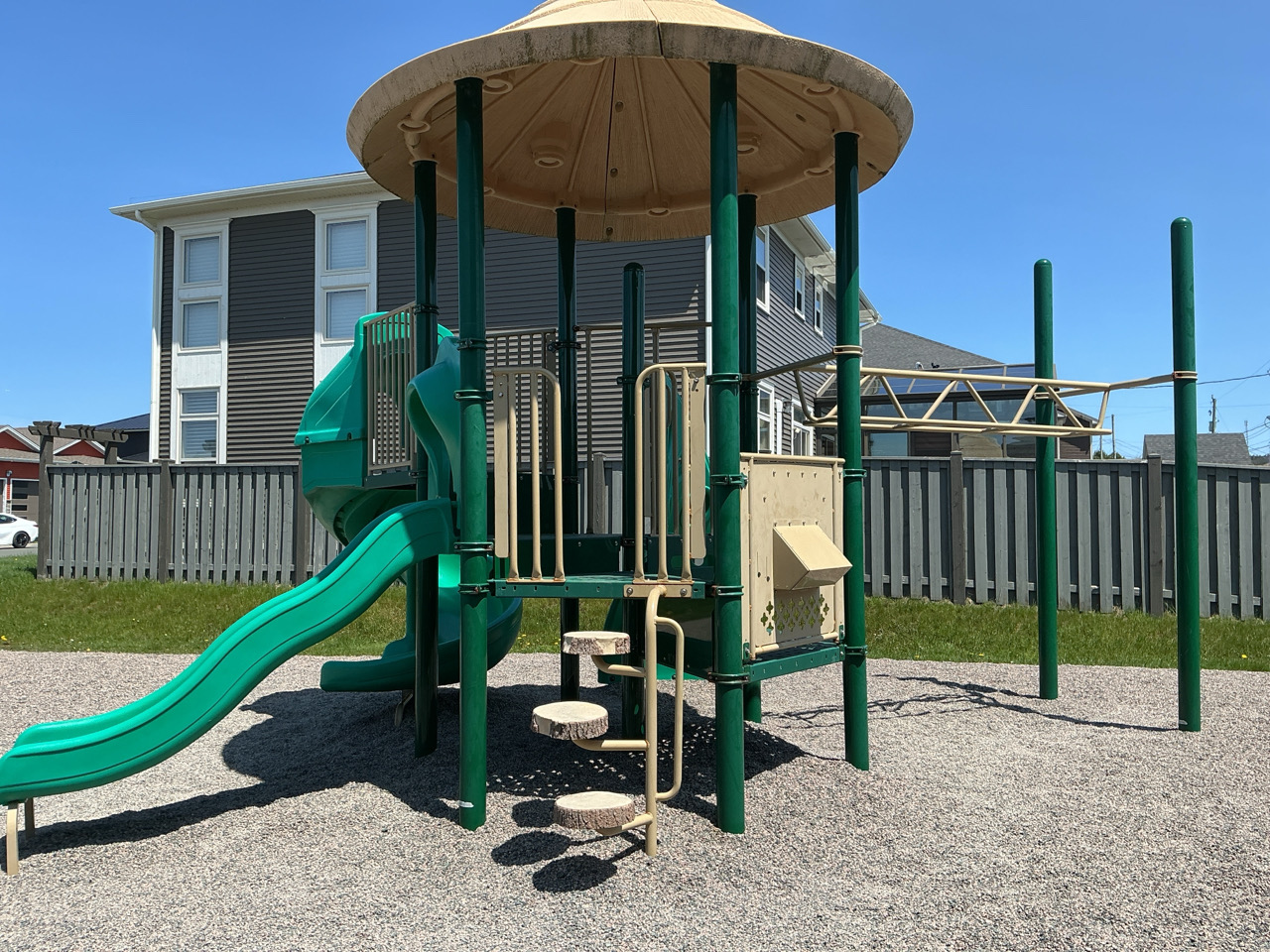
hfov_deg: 61.7
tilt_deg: +3.6
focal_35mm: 29
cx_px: 635
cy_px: 476
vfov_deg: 48.2
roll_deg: +1.1
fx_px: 1064
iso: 25
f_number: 1.8
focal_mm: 3
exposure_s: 1/1342
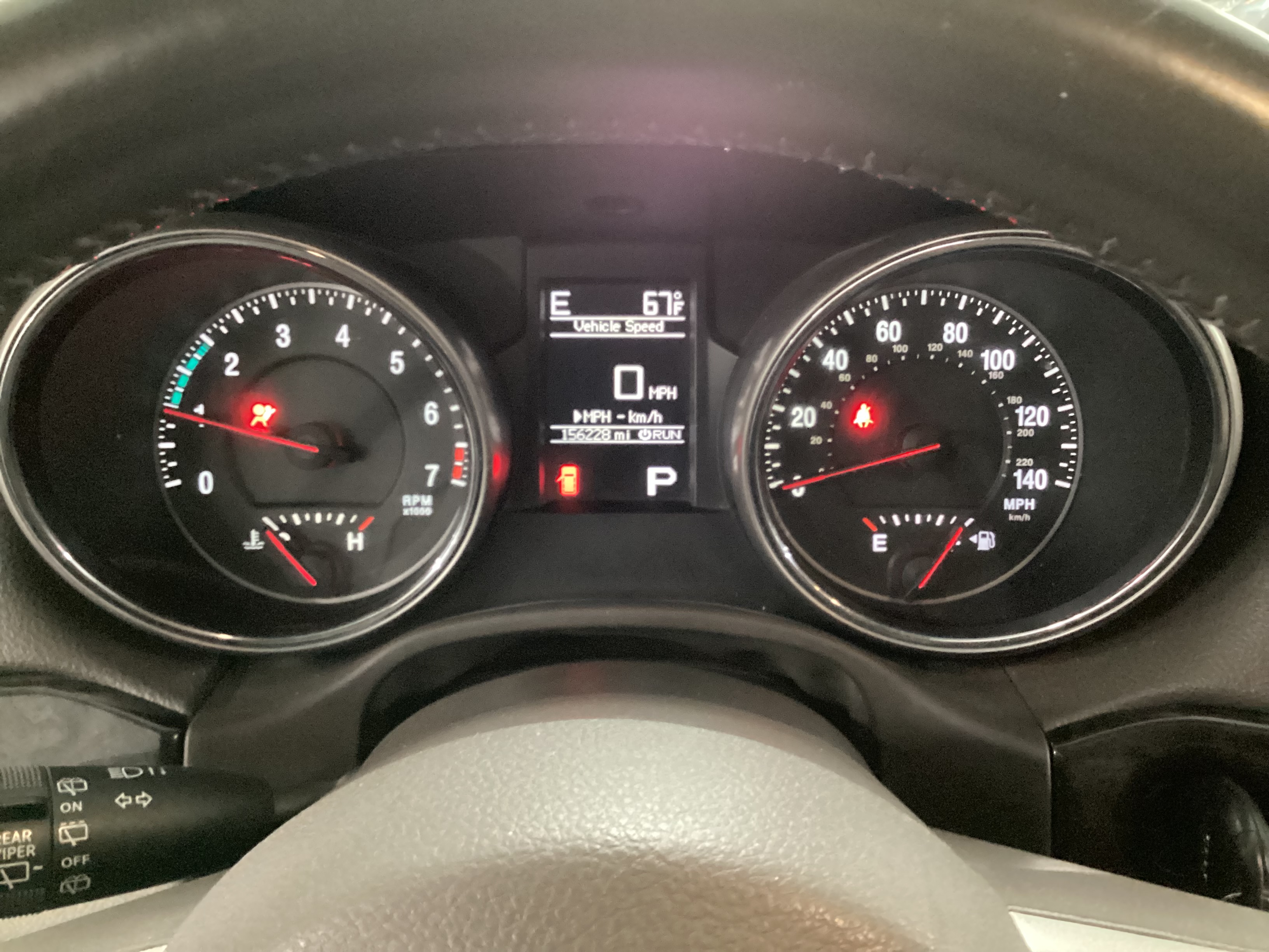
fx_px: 1136
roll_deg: -0.6
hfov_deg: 58.4
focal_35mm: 31
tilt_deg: -25.6
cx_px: 634
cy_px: 476
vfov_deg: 45.4
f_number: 2.4
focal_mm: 3.3
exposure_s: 1/20
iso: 640
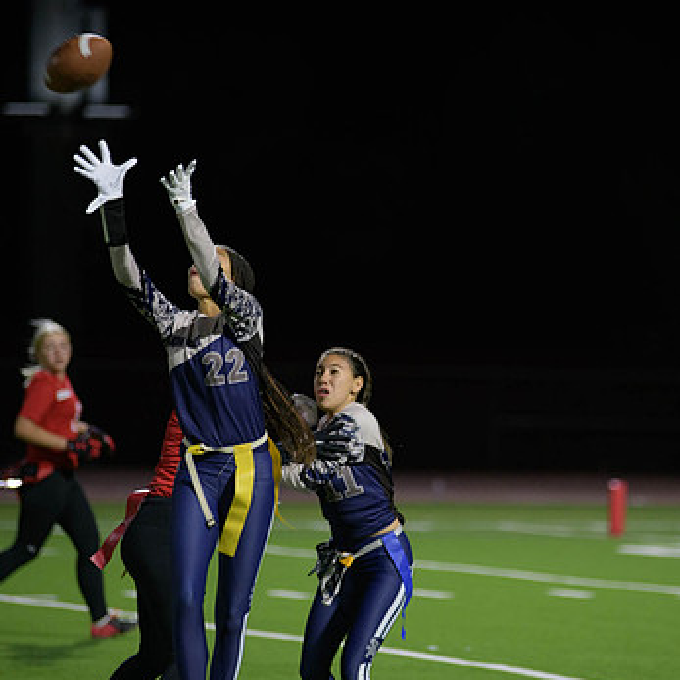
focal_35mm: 256
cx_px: 459
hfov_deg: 6.8
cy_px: 344
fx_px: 5690
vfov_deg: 6.8
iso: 2500
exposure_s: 1/640
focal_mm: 180
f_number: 2.8
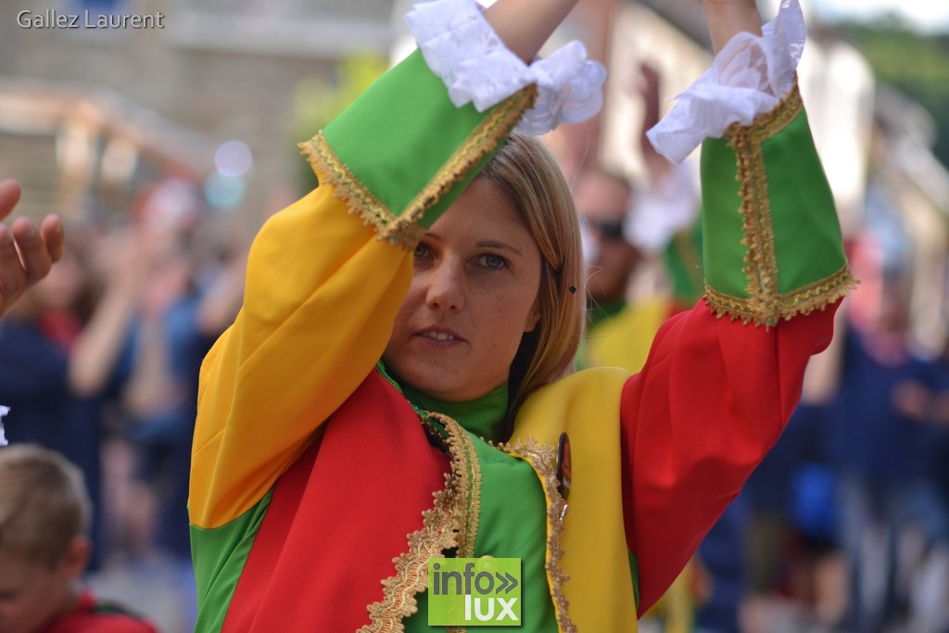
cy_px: 316
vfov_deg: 9.3
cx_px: 474
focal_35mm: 147
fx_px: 3875
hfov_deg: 14.0
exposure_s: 1/400
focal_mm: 98
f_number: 2.8
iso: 100
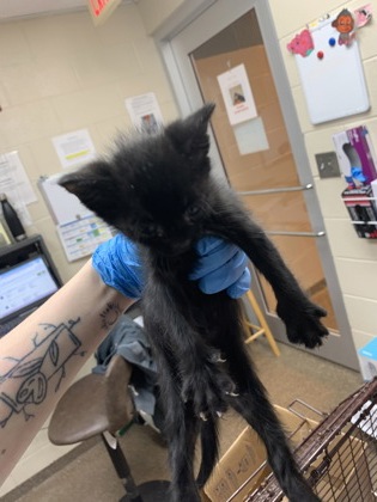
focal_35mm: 26
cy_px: 251
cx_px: 188
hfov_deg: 53.1
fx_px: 378
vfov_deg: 67.3
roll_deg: +18.5
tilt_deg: -13.5
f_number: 1.8
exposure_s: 1/60
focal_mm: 4.25
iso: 160
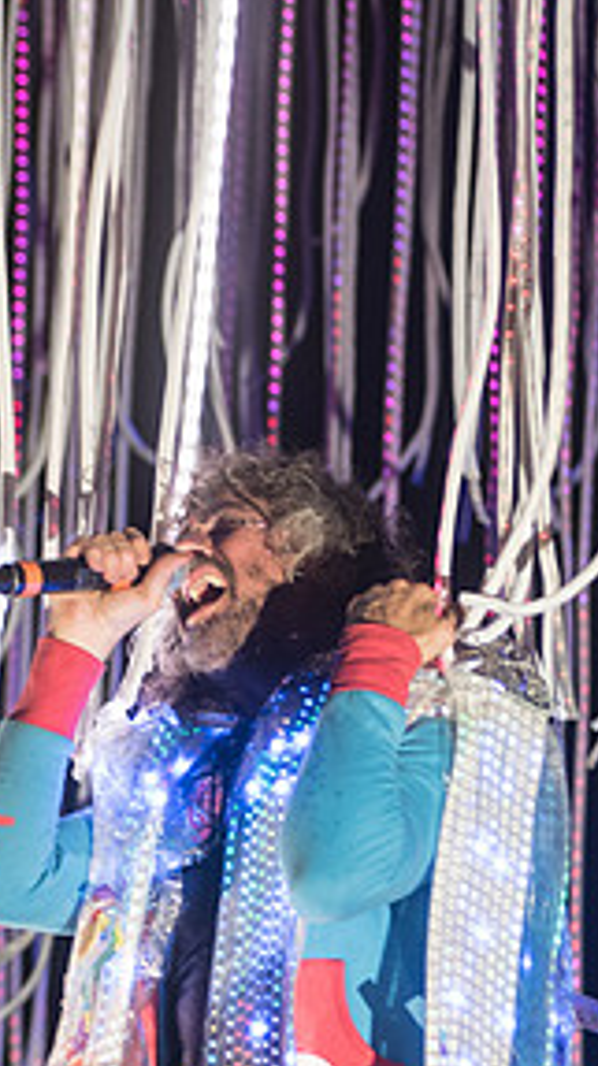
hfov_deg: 3.9
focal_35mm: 309
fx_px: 8729
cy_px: 648
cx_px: 141
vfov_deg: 7.0
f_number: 3.5
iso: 1250
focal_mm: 110
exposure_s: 1/250
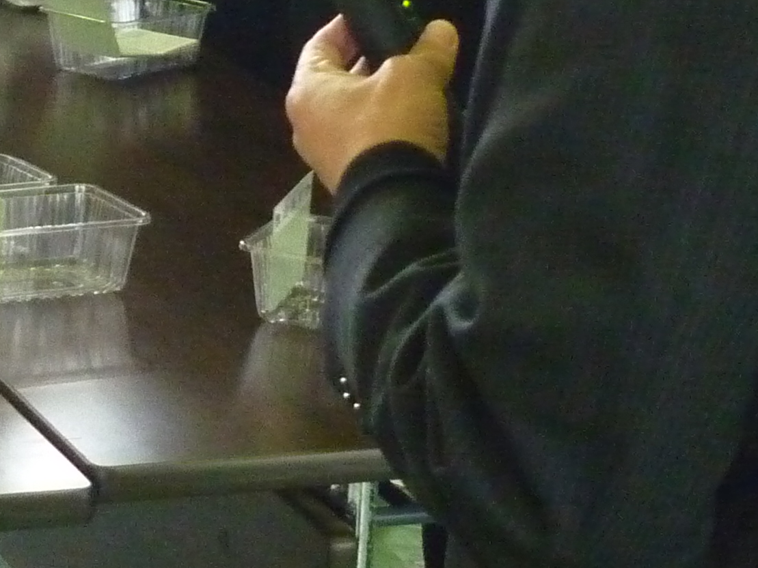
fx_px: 3241
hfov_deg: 13.1
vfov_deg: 10.0
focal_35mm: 148
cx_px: -65
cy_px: 18
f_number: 3.1
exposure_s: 1/30
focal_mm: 7.4
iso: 800
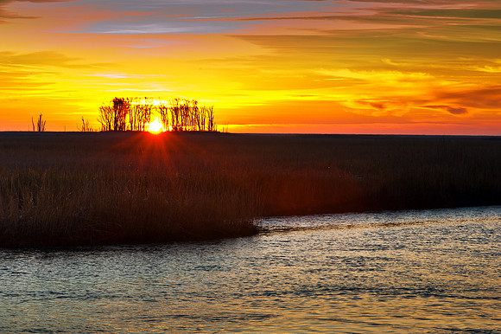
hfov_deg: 17.1
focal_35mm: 120
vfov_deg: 11.4
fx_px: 1669
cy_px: 167
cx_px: 250
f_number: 16
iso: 200
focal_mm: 120
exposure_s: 1/13
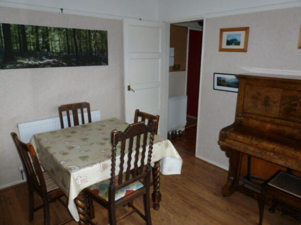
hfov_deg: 71.6
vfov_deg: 56.8
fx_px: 209
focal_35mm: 24
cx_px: 150
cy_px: 112
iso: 250
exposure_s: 1/60
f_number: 3.3
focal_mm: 4.3
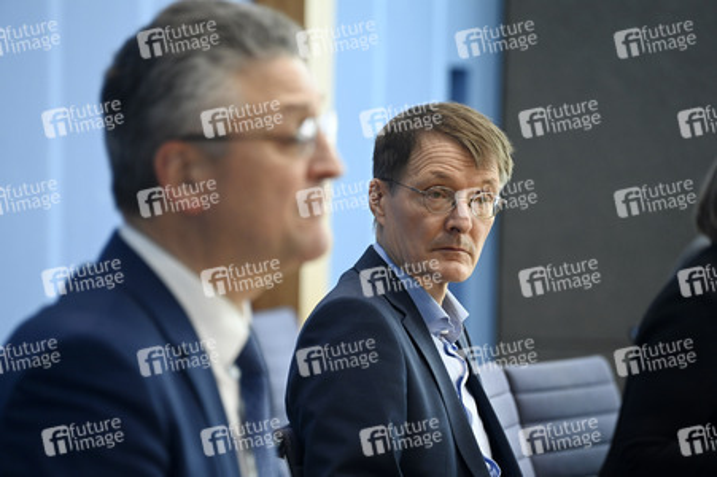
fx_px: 5970
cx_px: 358
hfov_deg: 6.9
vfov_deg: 4.6
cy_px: 238
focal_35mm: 300
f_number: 5.6
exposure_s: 1/320
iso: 2500
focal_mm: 300
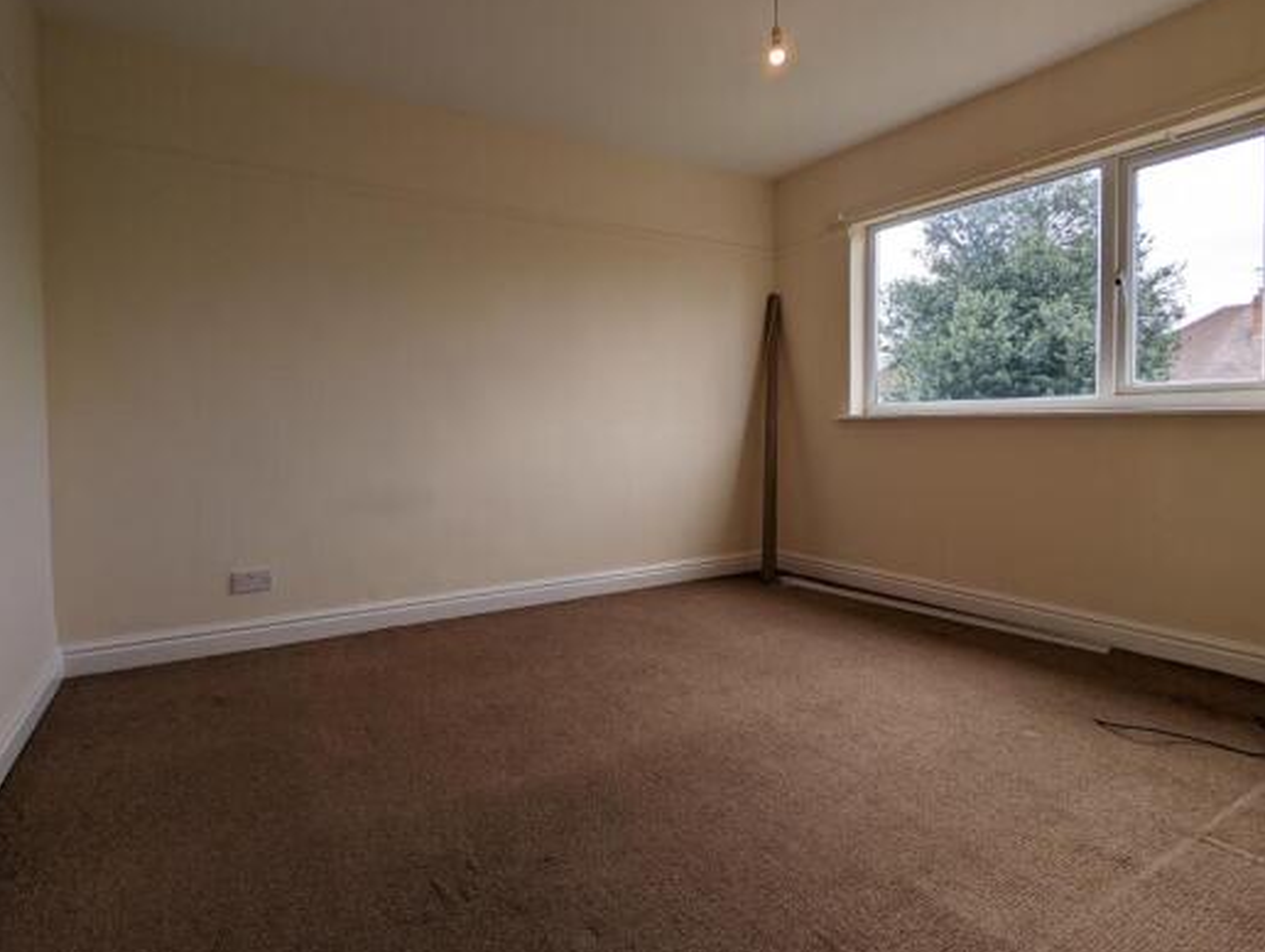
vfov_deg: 71.6
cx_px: 608
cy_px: 445
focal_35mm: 18
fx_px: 658
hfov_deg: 87.7
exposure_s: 1/203
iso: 51
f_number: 2.2
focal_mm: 2.35
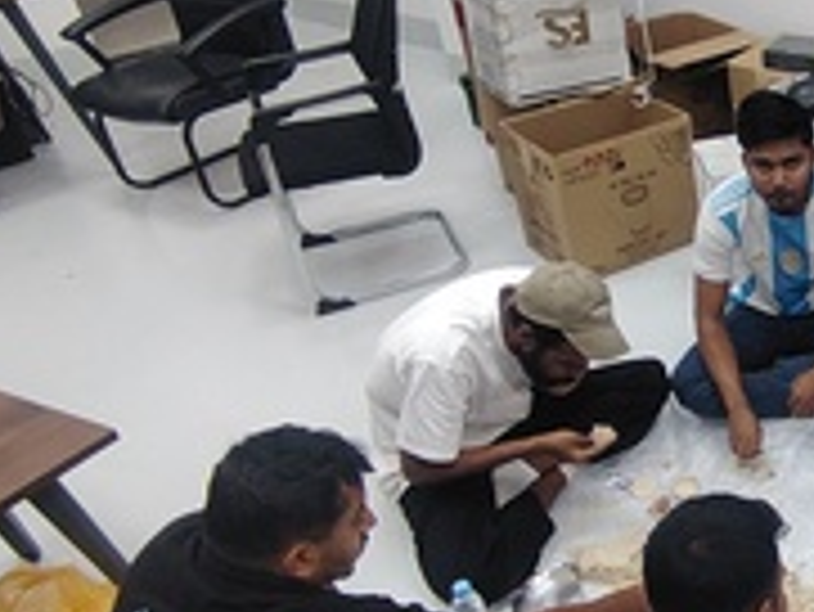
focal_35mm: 43
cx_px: 861
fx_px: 1012
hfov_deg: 37.7
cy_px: 308
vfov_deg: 33.6
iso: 271
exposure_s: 1/50
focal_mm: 1.42
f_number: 2.2
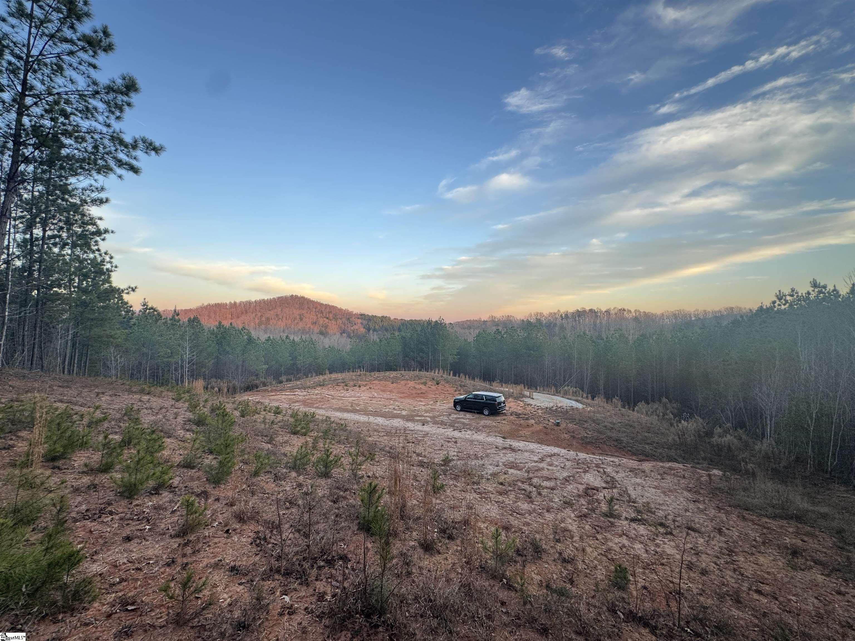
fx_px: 346
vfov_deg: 85.7
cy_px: 320
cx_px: 428
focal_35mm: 14
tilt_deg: +2.5
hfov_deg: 102.1
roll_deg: +0.2
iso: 80
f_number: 2.2
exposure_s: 1/99
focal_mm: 2.22
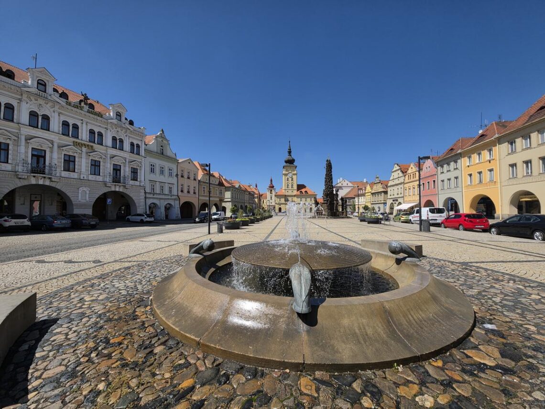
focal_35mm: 13
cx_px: 272
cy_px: 204
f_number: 1.9
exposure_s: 1/2775
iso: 32
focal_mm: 2.2
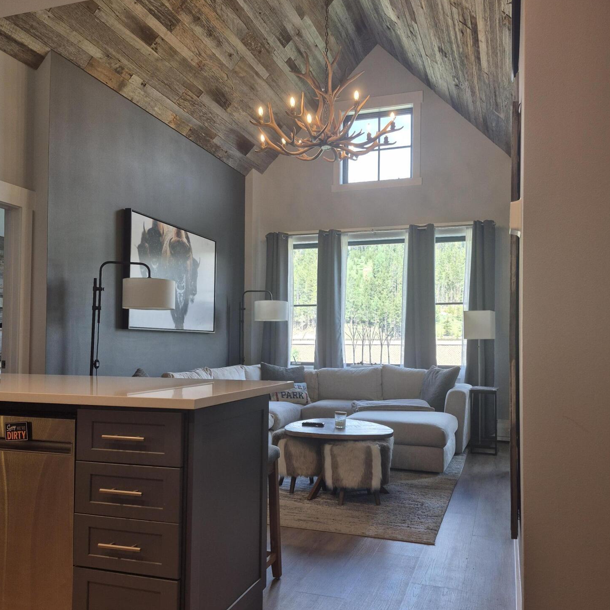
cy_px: 328
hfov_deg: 57.3
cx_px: 313
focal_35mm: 28
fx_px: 558
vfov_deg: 57.2
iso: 50
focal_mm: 5.4
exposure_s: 1/120
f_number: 1.8
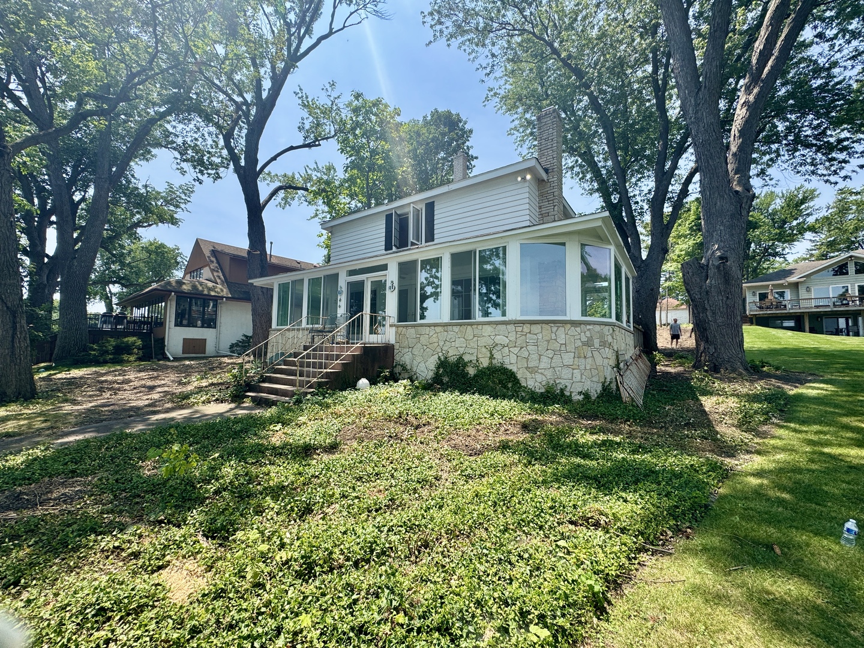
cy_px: 324
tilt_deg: +3.6
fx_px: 349
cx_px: 432
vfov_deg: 85.7
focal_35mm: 14
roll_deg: -0.4
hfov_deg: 102.1
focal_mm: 2.22
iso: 40
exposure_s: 1/804
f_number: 2.2
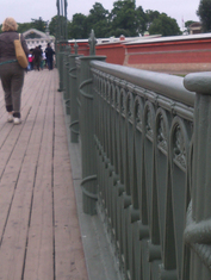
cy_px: 148
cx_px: 186
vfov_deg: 28.9
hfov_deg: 21.5
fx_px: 543
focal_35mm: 67
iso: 100
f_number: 6.2
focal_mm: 6.2
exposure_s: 1/60
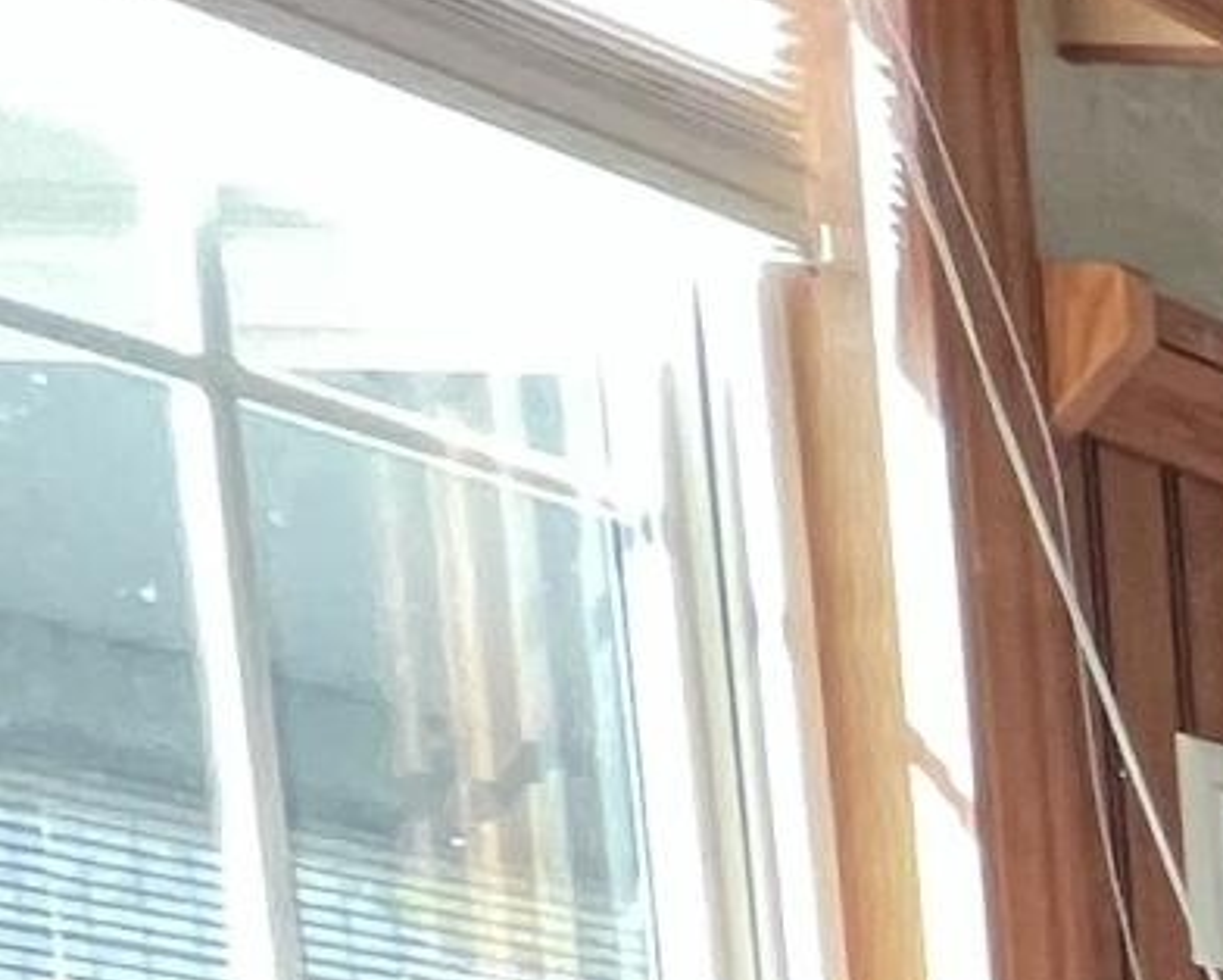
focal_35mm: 97
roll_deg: -1.3
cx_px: 4203
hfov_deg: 9.8
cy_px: 2091
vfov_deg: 13.2
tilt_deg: -7.3
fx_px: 3513
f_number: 1.8
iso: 125
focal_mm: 1.57
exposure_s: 1/60
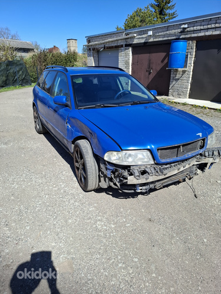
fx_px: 196
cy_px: 147
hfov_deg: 58.9
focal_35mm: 23
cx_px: 110
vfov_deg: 73.9
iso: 50
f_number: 1.8
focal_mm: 5.54
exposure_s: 1/1464
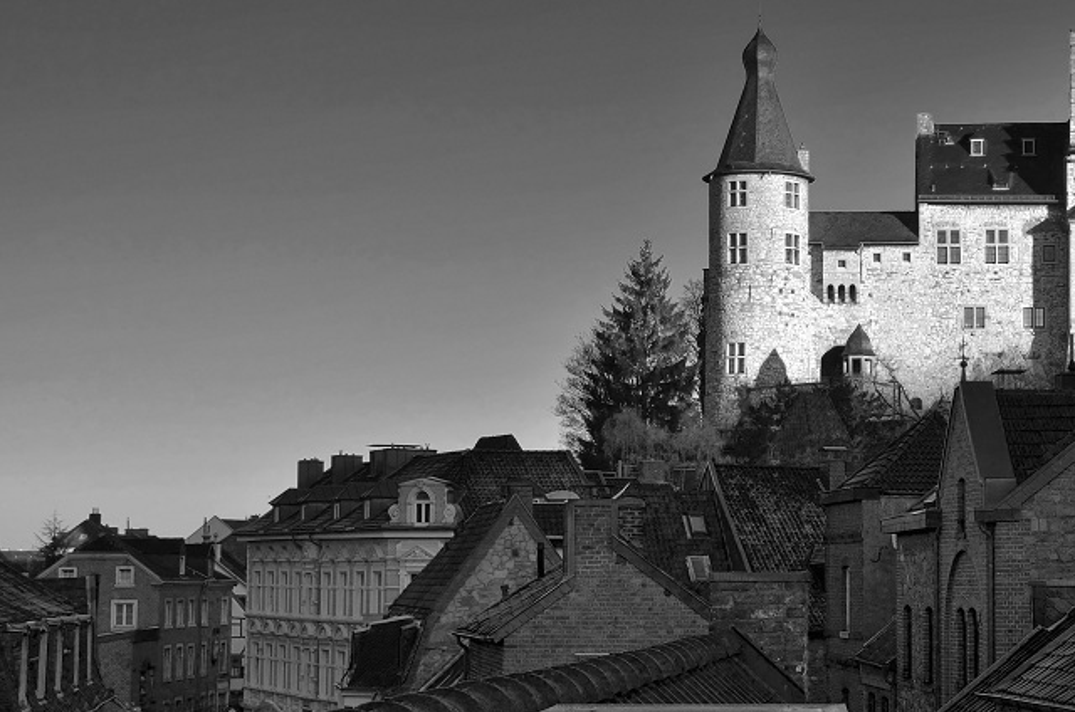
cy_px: 396
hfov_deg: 27.7
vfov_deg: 18.8
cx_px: 820
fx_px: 2146
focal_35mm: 72
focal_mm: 30
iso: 200
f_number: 9
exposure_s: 1/500
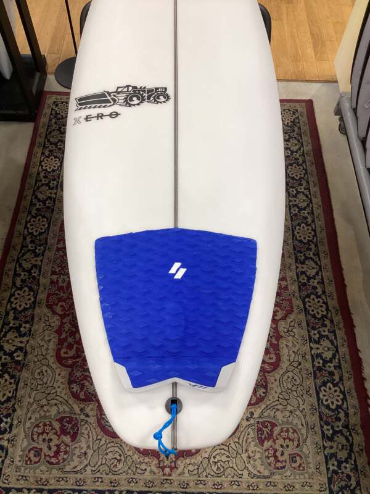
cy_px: 247
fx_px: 442
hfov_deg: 45.4
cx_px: 185
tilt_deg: -59.5
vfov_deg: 58.4
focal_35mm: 31
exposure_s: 1/100
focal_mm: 3.3
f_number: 2.4
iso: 80
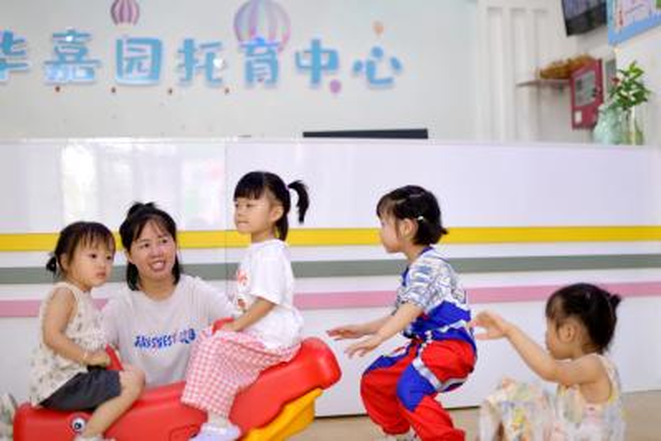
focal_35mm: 50
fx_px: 918
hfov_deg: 39.6
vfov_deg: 27.0
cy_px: 220
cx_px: 330
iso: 200
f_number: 1.8
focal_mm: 50
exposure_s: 1/250
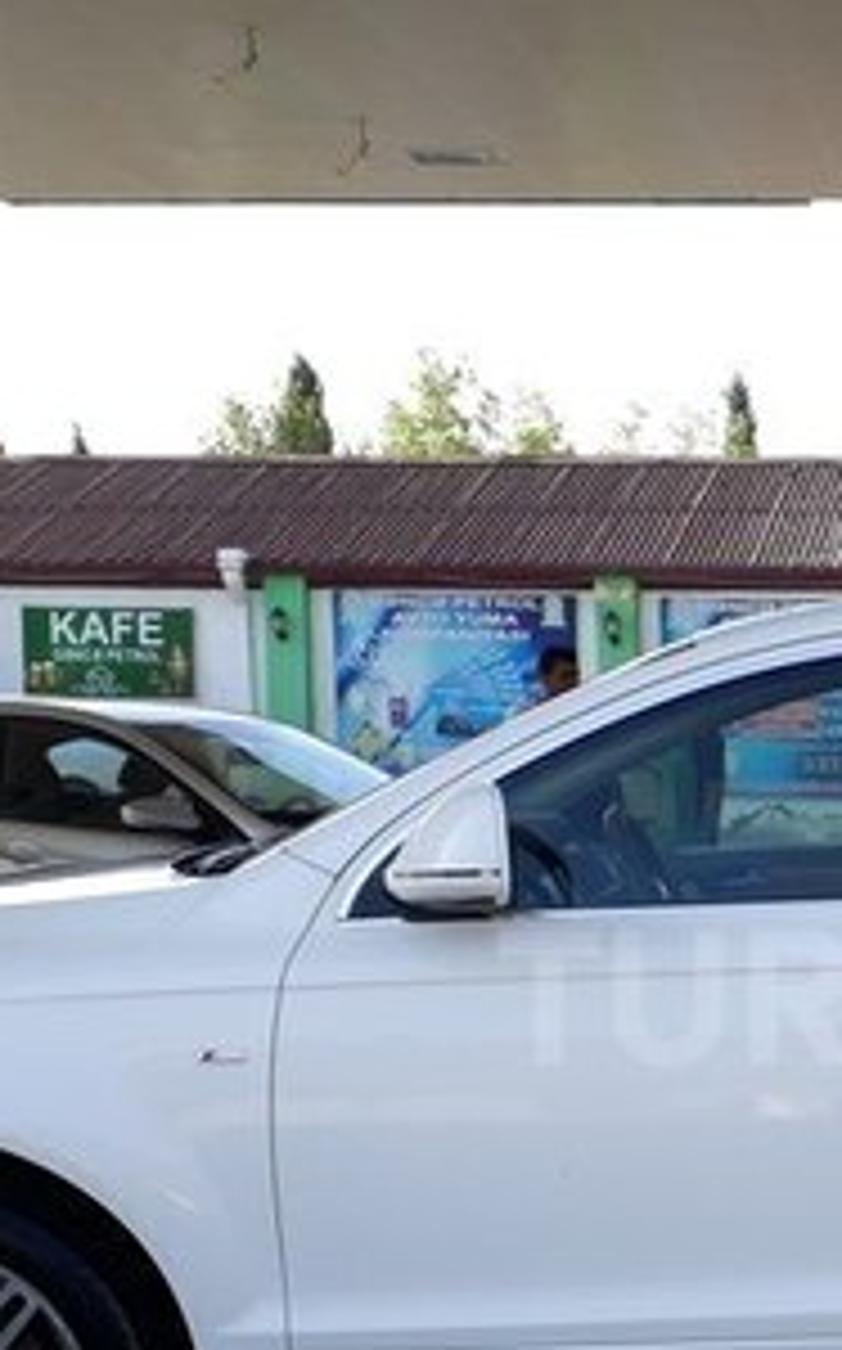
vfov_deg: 32.0
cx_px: 959
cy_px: 997
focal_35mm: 63
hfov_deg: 19.6
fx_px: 2318
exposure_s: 1/352
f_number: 1.9
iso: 40
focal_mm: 3.6
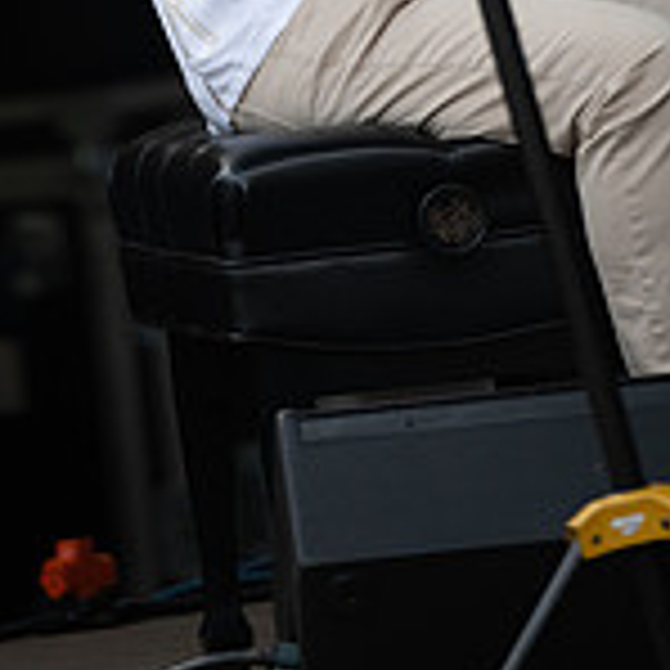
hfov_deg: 3.4
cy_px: -324
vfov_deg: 3.4
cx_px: 94
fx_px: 11234
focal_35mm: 513
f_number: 2.8
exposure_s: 1/4000
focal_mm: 200
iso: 800
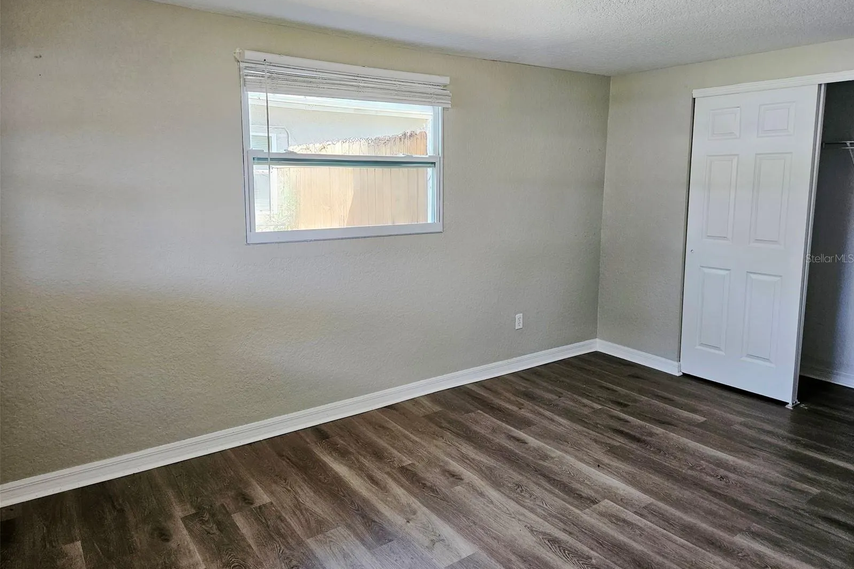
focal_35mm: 24
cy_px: 258
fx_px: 569
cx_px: 428
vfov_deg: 53.0
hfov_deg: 73.7
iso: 160
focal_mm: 5.4
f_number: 1.8
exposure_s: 1/120
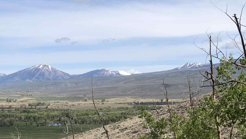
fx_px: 633
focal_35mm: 97
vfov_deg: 12.4
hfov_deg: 21.9
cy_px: 128
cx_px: 89
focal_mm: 6.6
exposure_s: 1/1021
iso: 20
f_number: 2.8
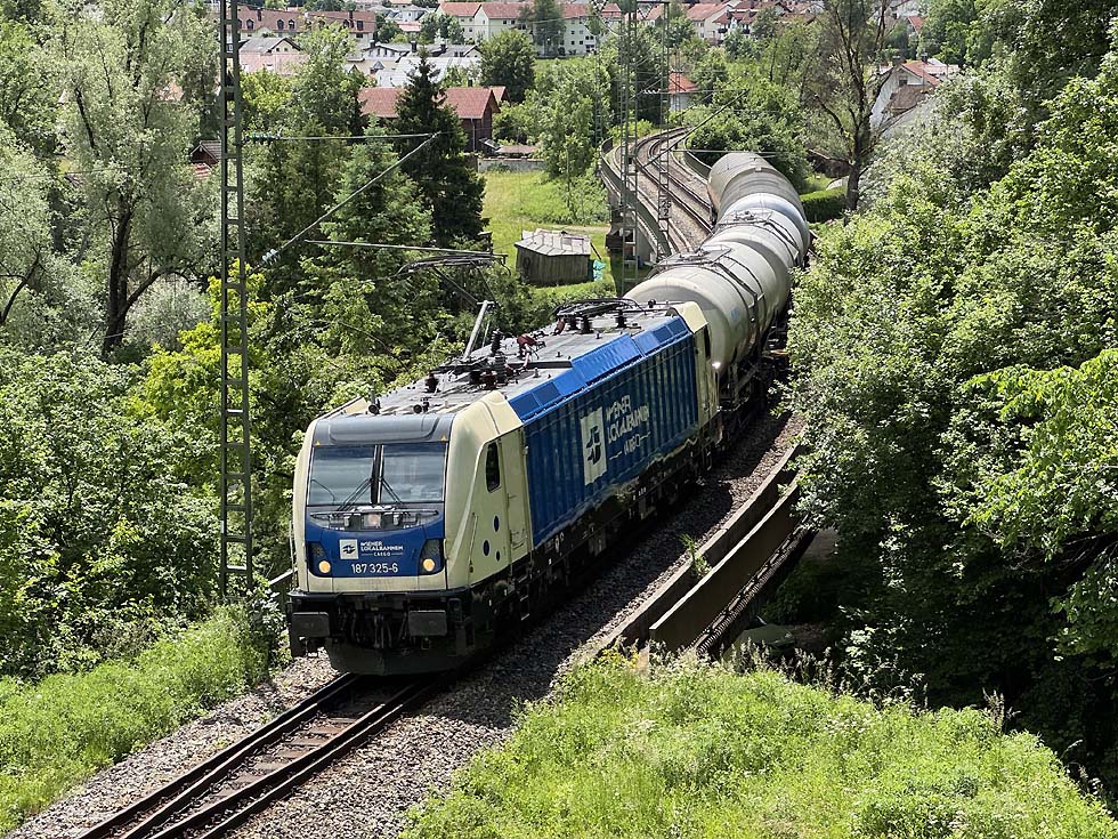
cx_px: 559
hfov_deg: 25.3
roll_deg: +0.4
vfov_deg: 19.1
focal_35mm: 77
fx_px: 2487
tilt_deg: -10.2
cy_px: 420
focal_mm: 9
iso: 25
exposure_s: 1/394
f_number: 2.8
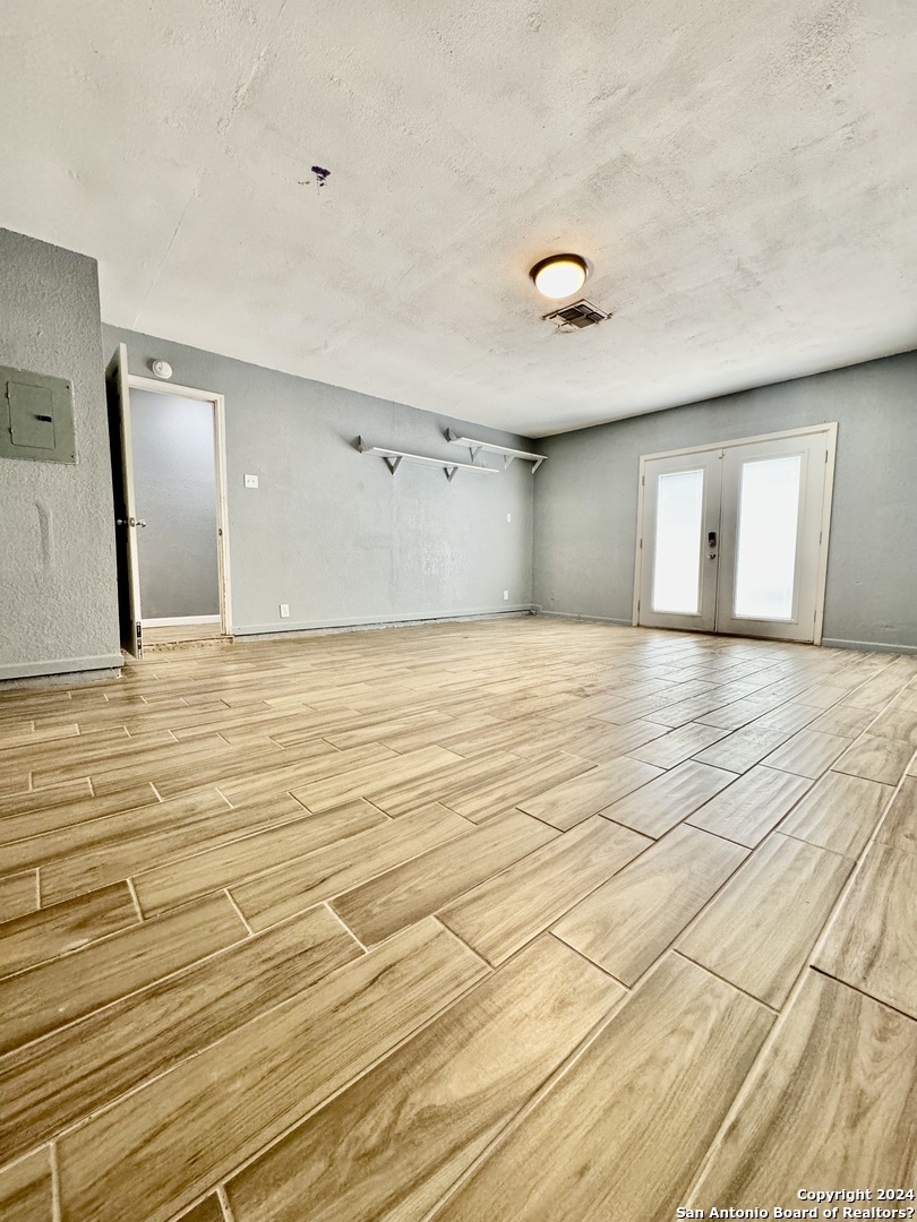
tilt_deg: -5.9
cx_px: 458
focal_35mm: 14
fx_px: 494
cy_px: 611
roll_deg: +0.4
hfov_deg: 85.7
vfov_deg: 102.1
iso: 320
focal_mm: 2.22
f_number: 2.2
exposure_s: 1/120
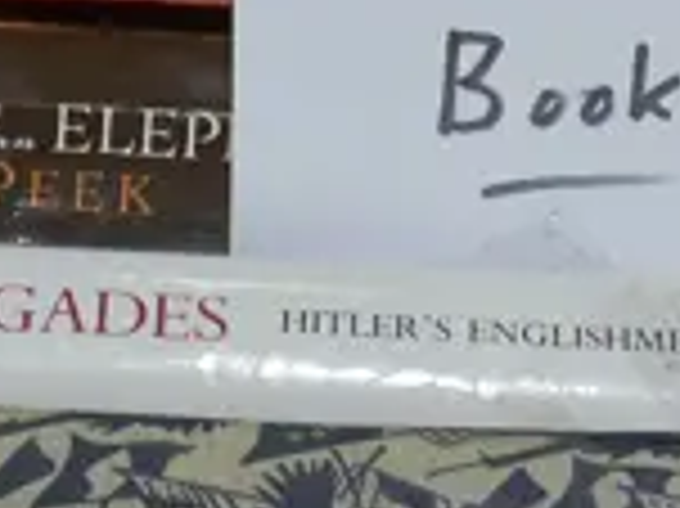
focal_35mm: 190
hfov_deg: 10.3
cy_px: 387
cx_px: 653
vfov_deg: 7.8
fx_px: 3729
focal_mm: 14
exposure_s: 1/160
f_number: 4
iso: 200
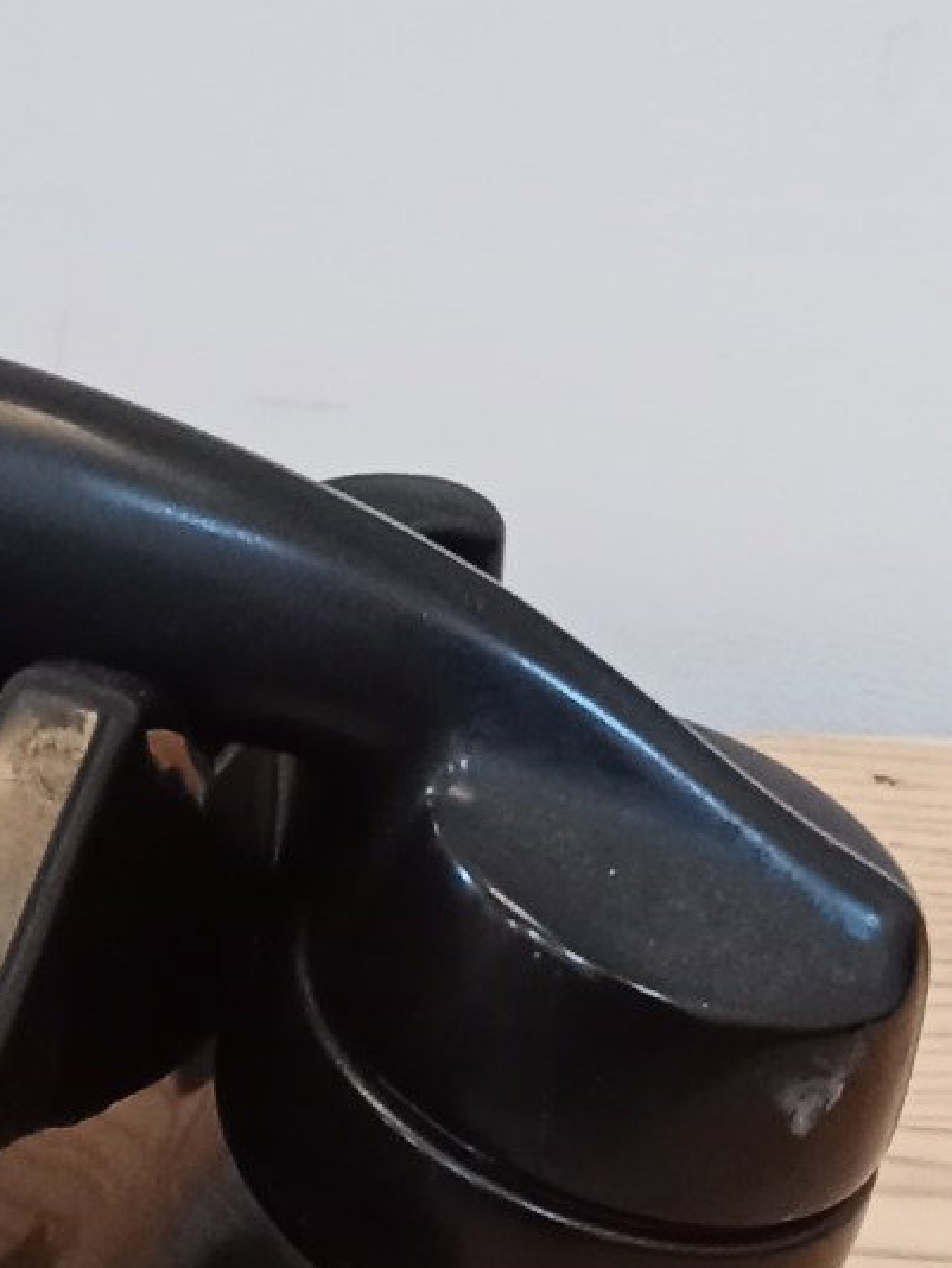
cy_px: 993
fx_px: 3554
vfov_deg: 20.0
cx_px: -240
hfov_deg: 14.7
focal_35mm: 97
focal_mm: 2.79
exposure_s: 1/33.3
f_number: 2
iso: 729
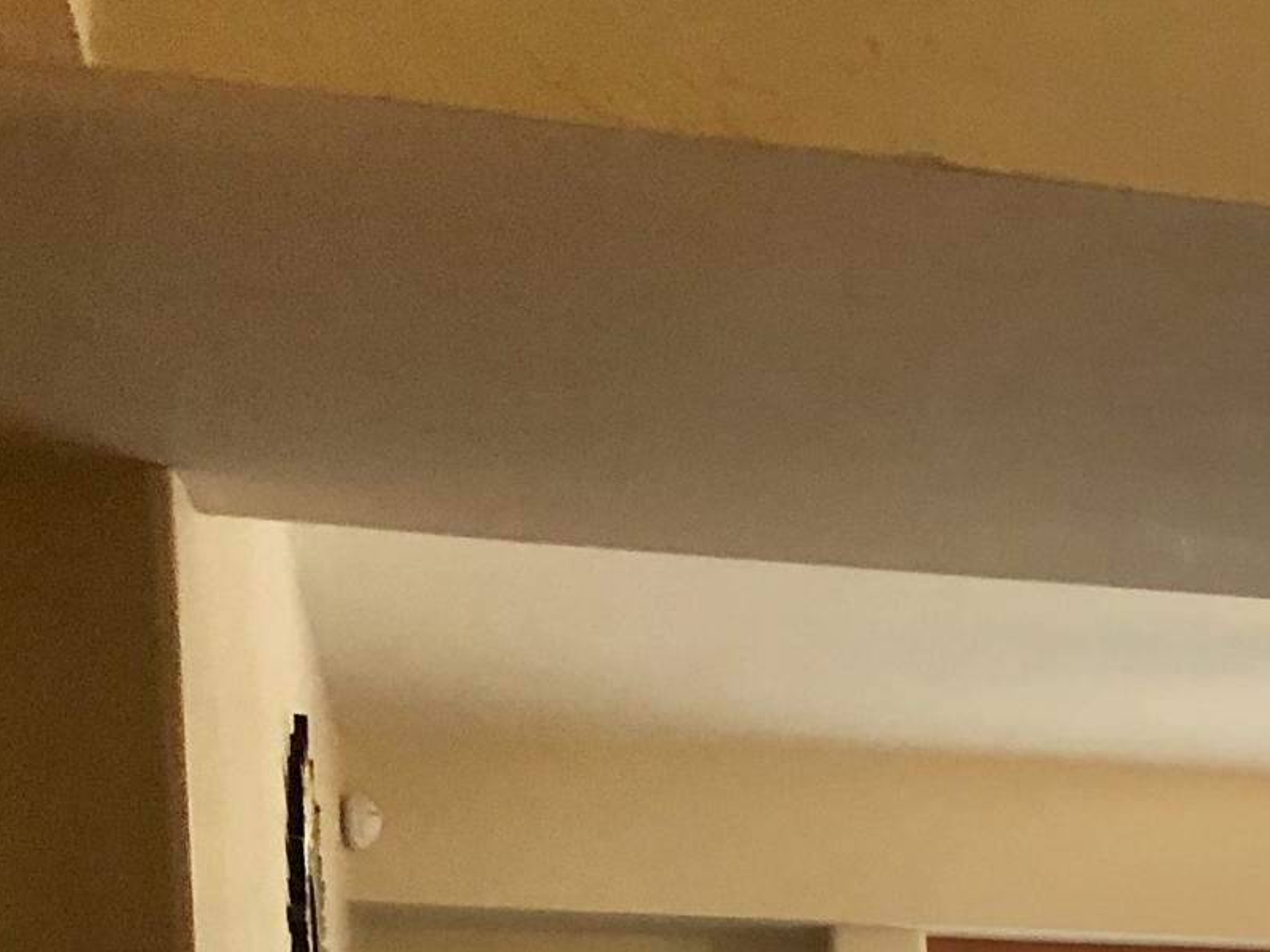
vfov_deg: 12.7
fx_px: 3852
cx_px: 2270
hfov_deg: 16.0
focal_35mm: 105
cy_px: 1774
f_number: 1.8
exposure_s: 1/15
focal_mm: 3.99
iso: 64
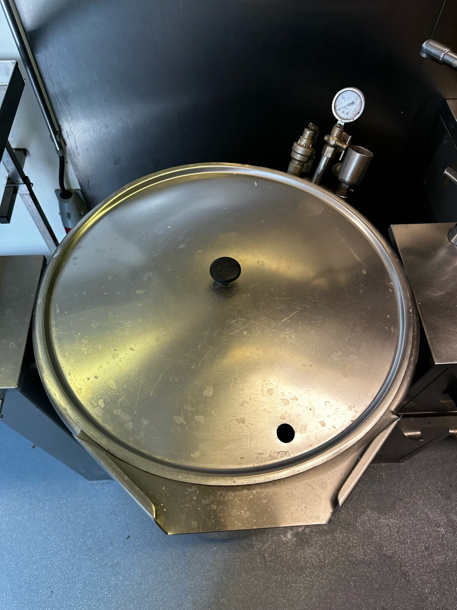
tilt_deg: -58.6
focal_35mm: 24
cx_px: 228
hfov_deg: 56.8
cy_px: 305
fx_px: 423
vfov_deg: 71.6
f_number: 1.78
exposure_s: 1/100
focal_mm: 6.86
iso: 100
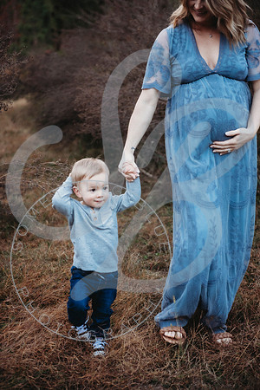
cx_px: 130
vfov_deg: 28.8
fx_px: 758
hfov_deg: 19.5
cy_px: 195
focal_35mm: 70
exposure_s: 1/250
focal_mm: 70
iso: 640
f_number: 2.8
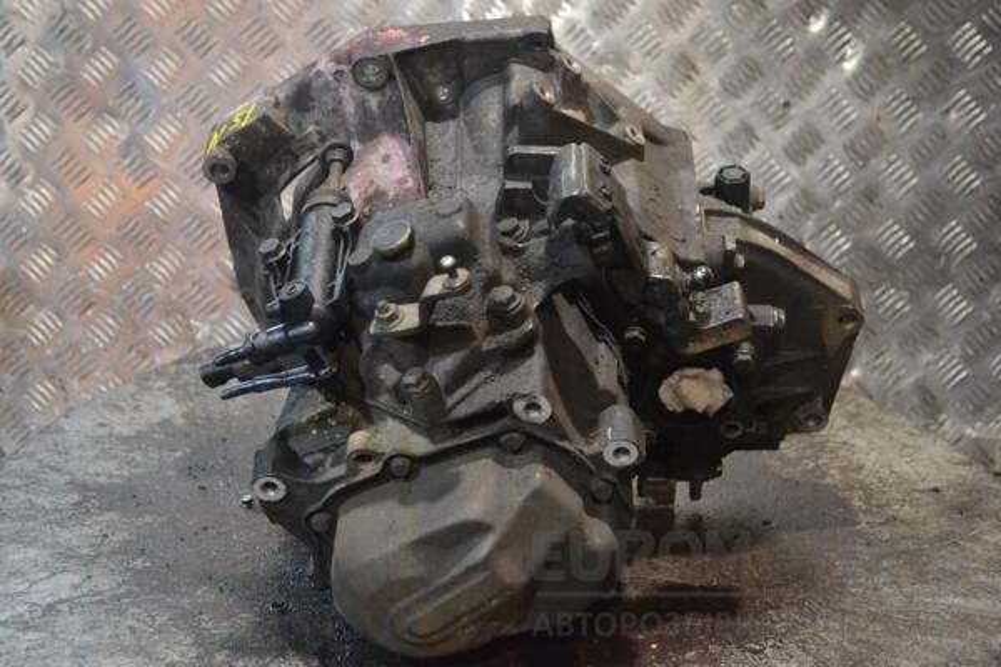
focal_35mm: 63
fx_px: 1752
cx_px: 500
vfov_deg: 21.6
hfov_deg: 31.9
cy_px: 334
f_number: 5.3
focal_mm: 42
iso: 3200
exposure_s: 1/80
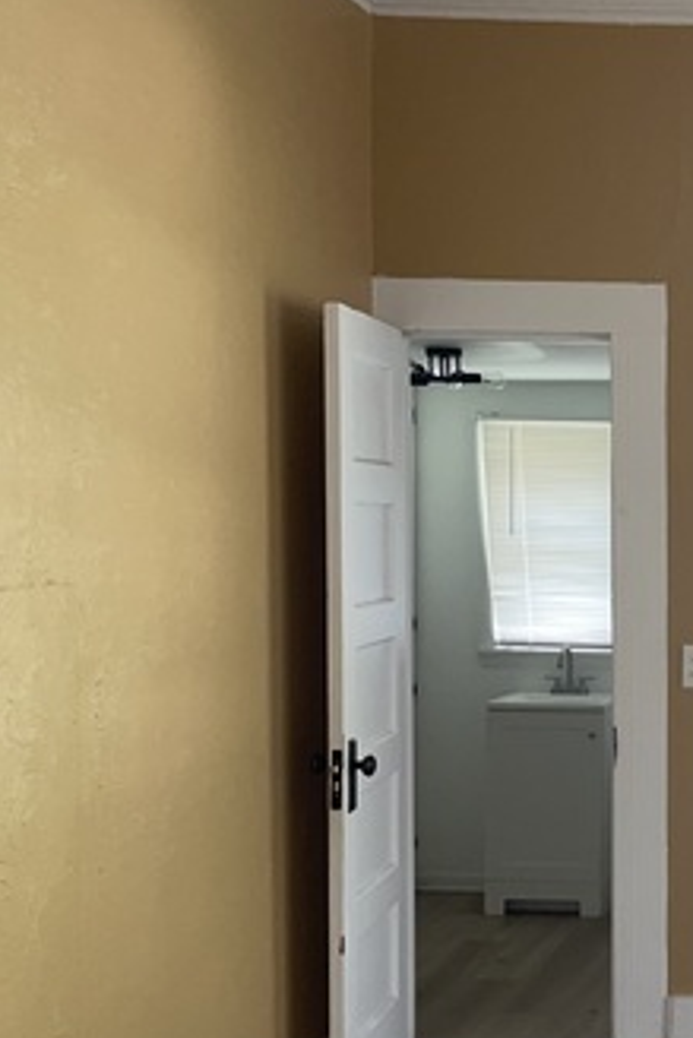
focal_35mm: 55
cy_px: 604
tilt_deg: -3.7
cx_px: 1002
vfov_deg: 36.1
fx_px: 1586
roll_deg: -0.3
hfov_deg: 21.3
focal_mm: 4.2
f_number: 1.6
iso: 64
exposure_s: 1/17
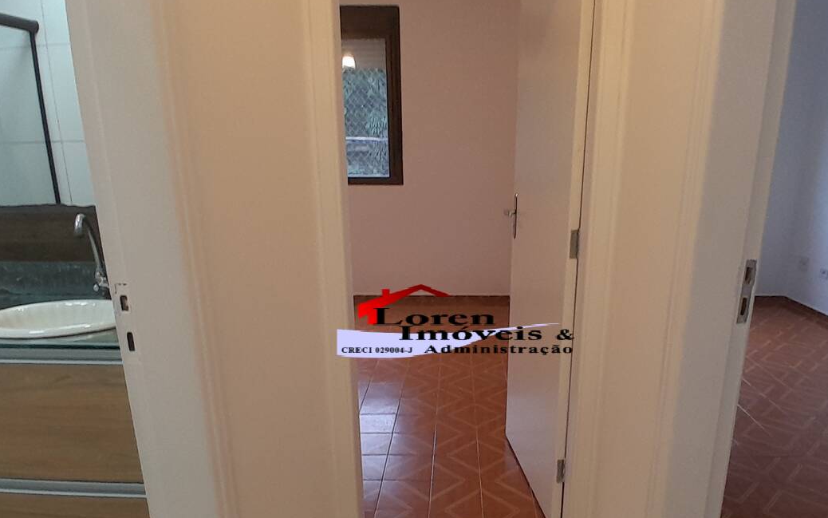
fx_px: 564
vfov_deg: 48.9
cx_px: 456
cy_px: 319
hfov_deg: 72.3
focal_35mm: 25
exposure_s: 1/40
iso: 64
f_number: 2.2
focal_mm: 1.46
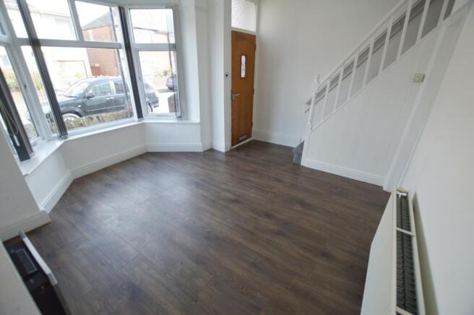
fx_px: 197
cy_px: 158
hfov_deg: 100.4
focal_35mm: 15
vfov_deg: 77.2
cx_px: 237
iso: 160
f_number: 3.5
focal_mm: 10
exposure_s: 1/125
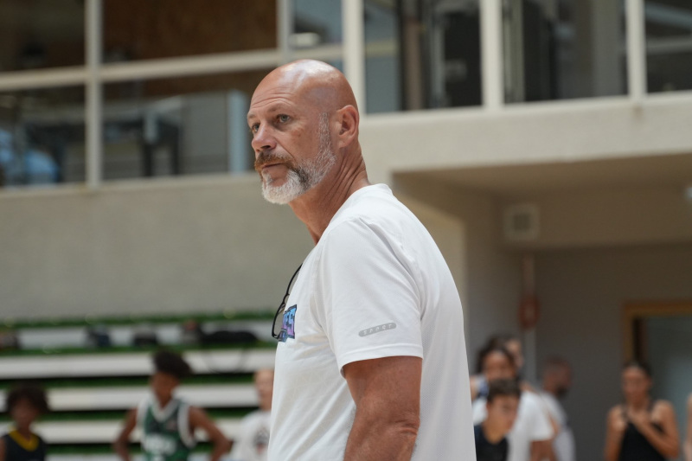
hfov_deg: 19.2
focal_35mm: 106
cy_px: 230
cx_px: 346
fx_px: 2047
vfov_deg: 12.9
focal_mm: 71
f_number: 2.8
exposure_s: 1/640
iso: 1000
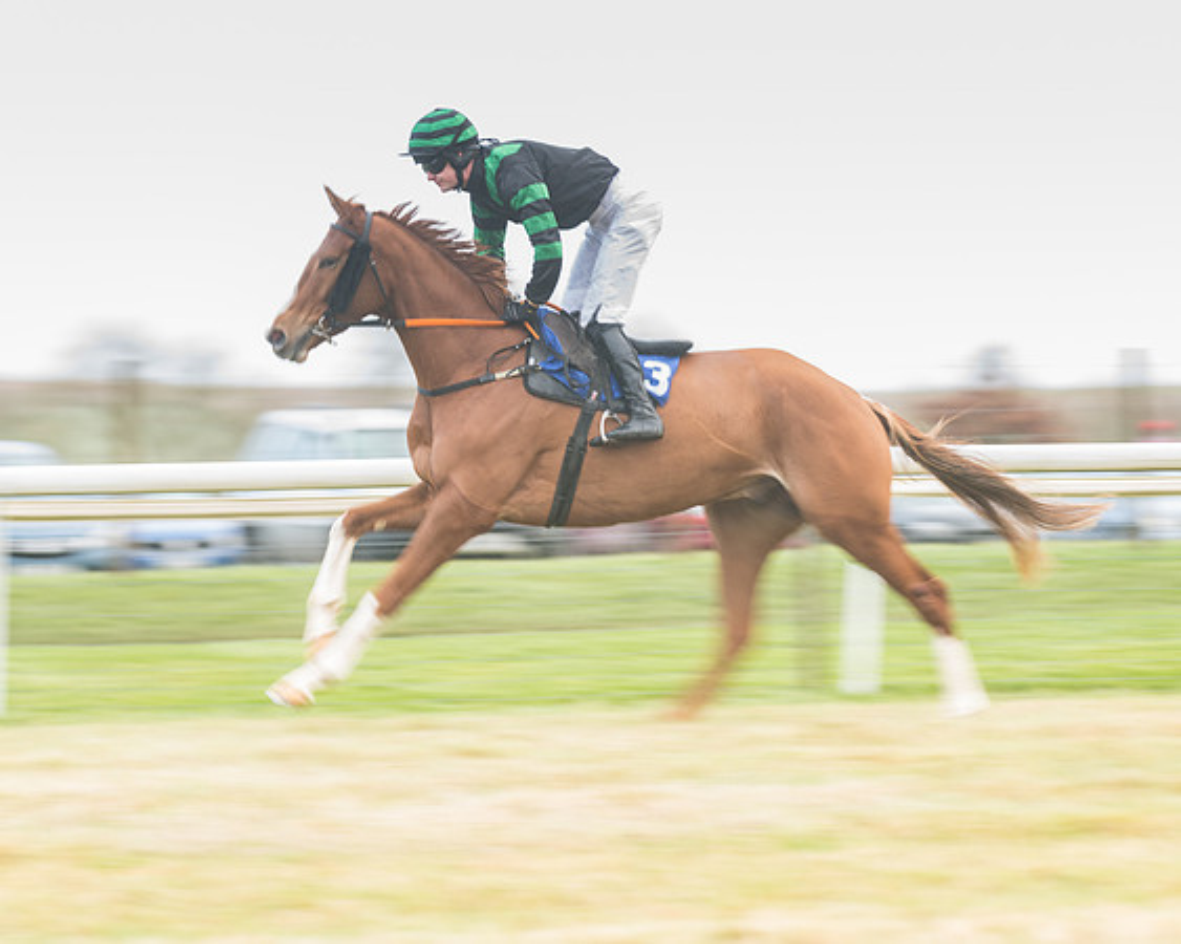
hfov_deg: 8.8
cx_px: 566
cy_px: 472
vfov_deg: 7.0
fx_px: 7673
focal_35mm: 220
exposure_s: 1/80
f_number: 4
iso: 400
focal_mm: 195
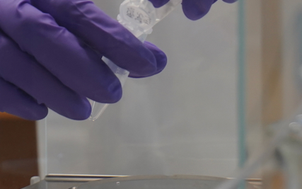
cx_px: 173
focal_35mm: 214
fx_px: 1762
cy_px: 13
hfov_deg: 9.8
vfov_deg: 6.1
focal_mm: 70
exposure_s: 1/160
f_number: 5.6
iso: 1000
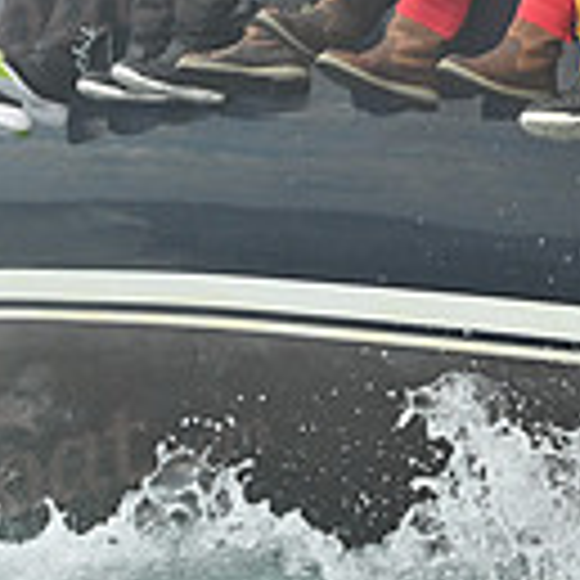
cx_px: 504
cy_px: -259
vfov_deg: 6.5
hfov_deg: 6.5
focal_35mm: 268
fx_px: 5080
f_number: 8
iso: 320
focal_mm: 70
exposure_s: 1/1250
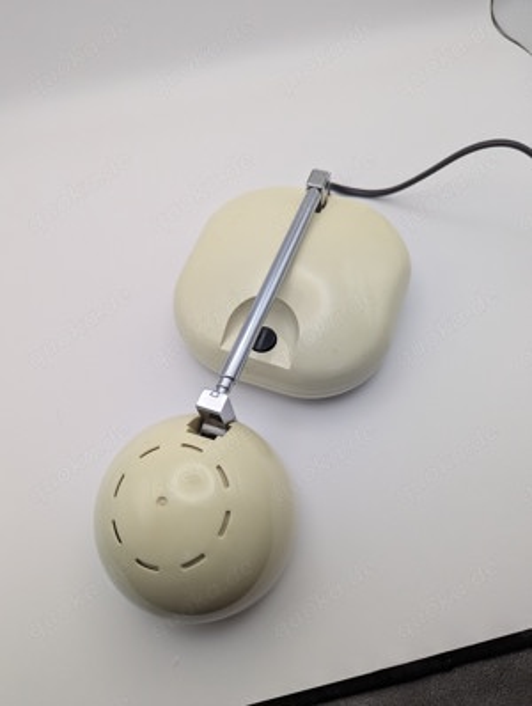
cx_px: 266
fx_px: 490
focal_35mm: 24
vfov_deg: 71.5
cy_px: 353
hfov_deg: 57.0
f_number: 1.85
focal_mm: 6.81
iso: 312
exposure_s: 1/213
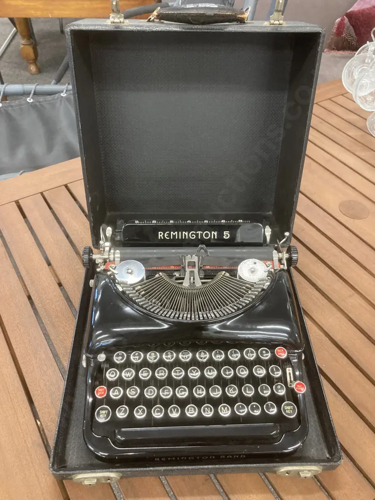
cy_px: 250
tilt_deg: -45.3
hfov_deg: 49.7
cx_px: 188
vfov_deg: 63.4
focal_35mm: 28
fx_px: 404
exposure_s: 1/50
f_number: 1.8
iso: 250
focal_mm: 3.99
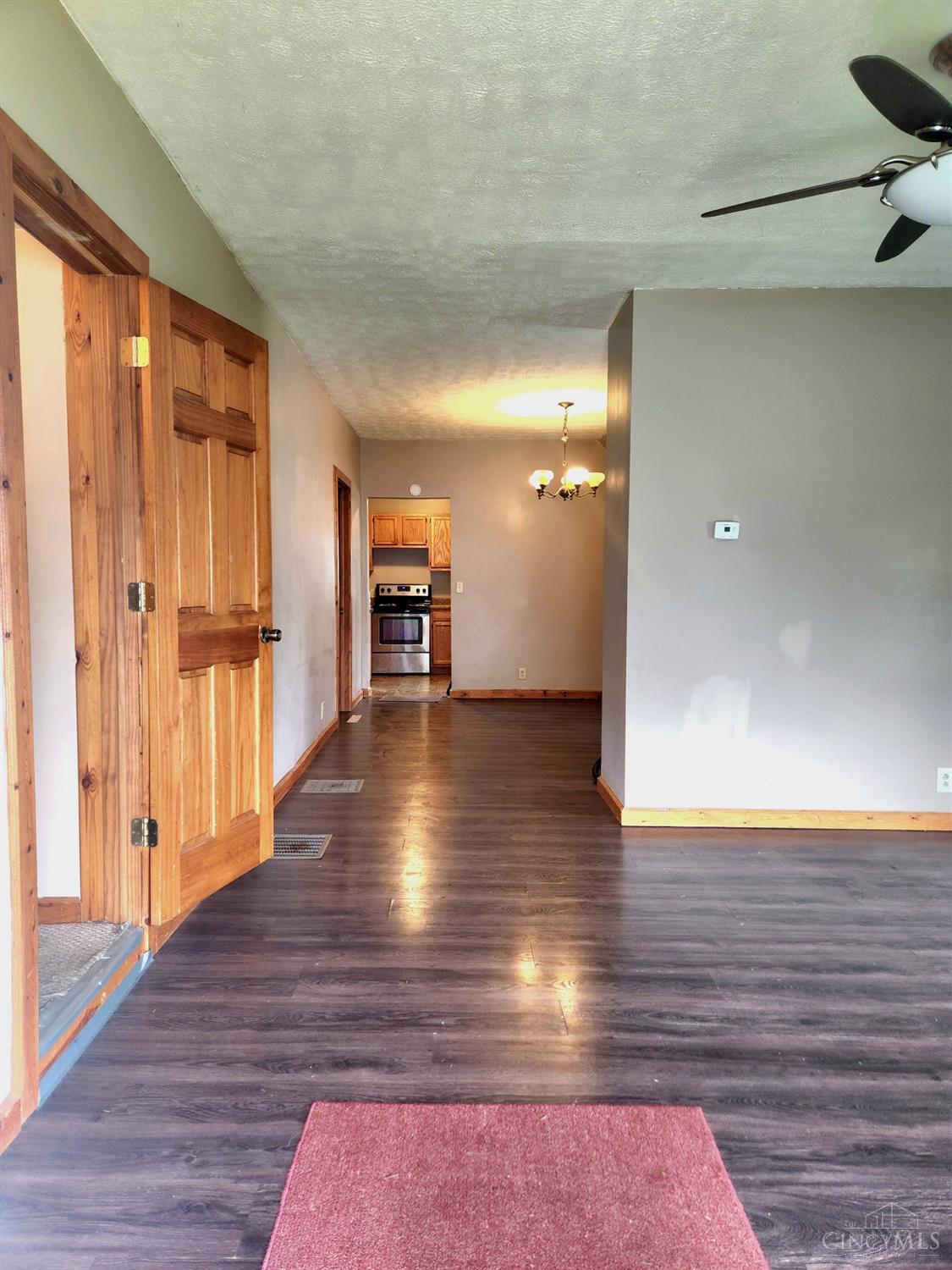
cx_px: 476
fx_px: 843
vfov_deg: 73.9
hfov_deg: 58.9
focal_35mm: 23
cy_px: 635
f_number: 1.8
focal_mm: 5.4
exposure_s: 1/60.2
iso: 250
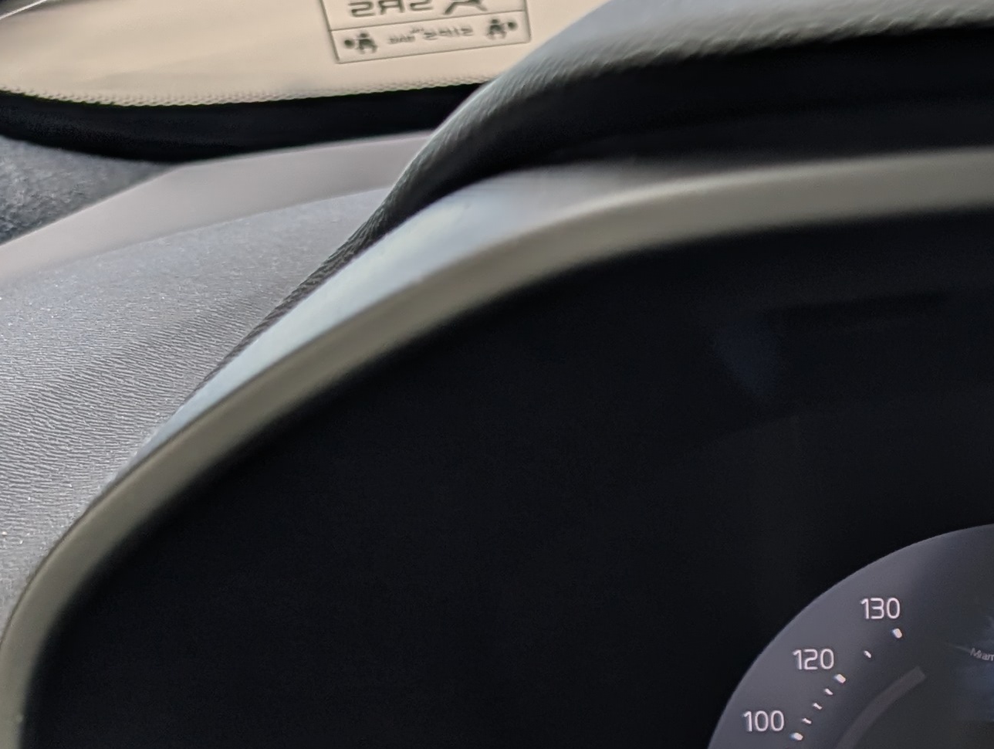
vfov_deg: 19.2
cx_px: 1449
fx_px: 2186
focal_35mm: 76
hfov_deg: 21.8
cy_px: 618
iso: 147
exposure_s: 1/797
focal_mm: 6.9
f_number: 1.68
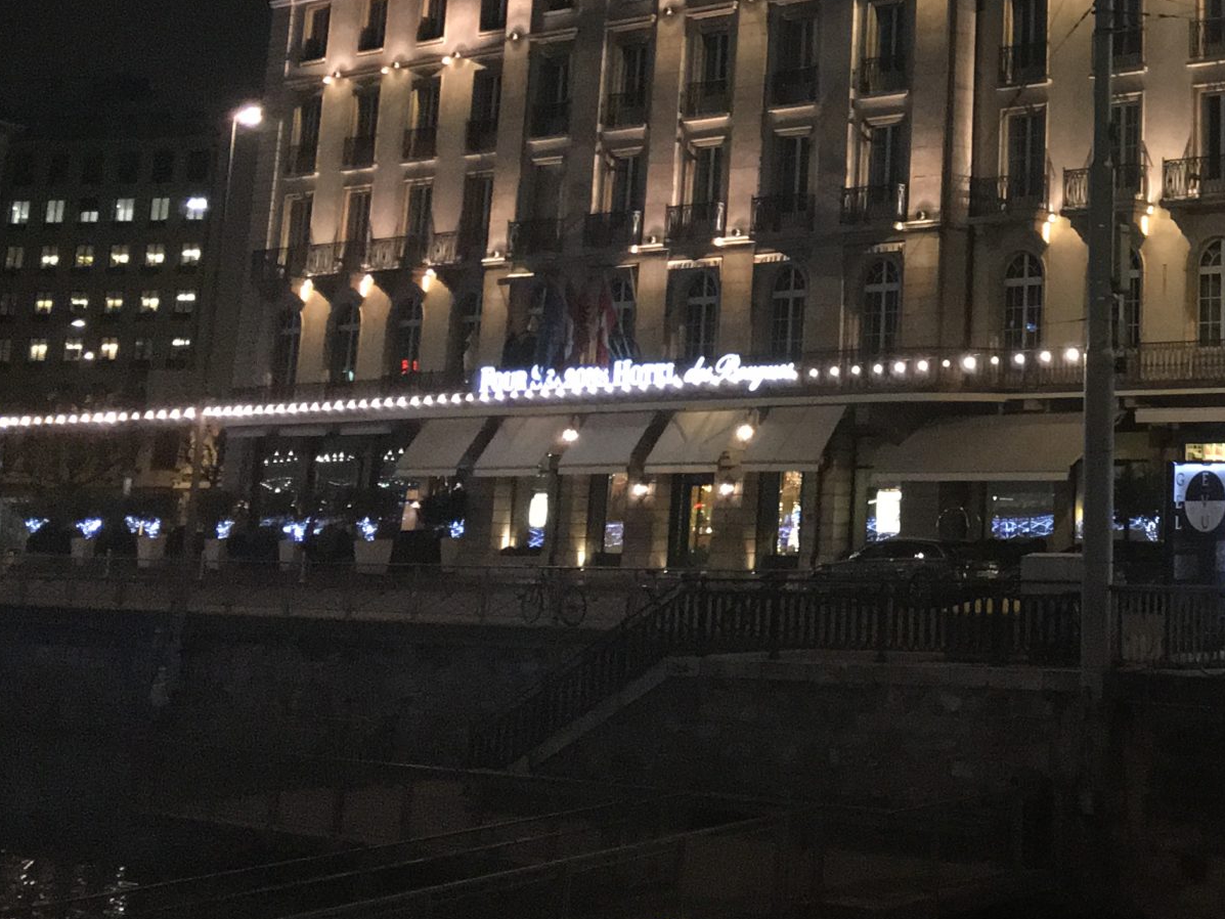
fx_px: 2194
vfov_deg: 22.6
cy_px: -40
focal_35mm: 62
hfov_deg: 28.9
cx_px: 1267
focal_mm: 4.15
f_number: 2.2
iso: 250
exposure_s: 1/17
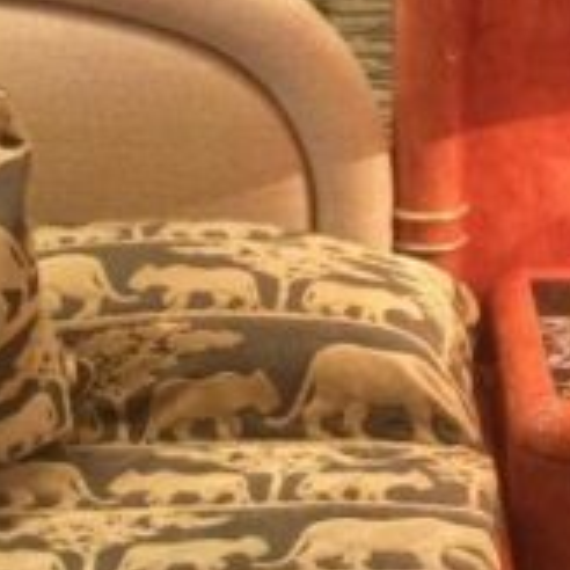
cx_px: 594
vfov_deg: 14.3
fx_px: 2236
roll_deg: -1.7
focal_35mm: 120
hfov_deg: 14.3
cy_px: 28
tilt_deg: -14.4
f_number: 2.2
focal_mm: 4.15
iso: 250
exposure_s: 1/33
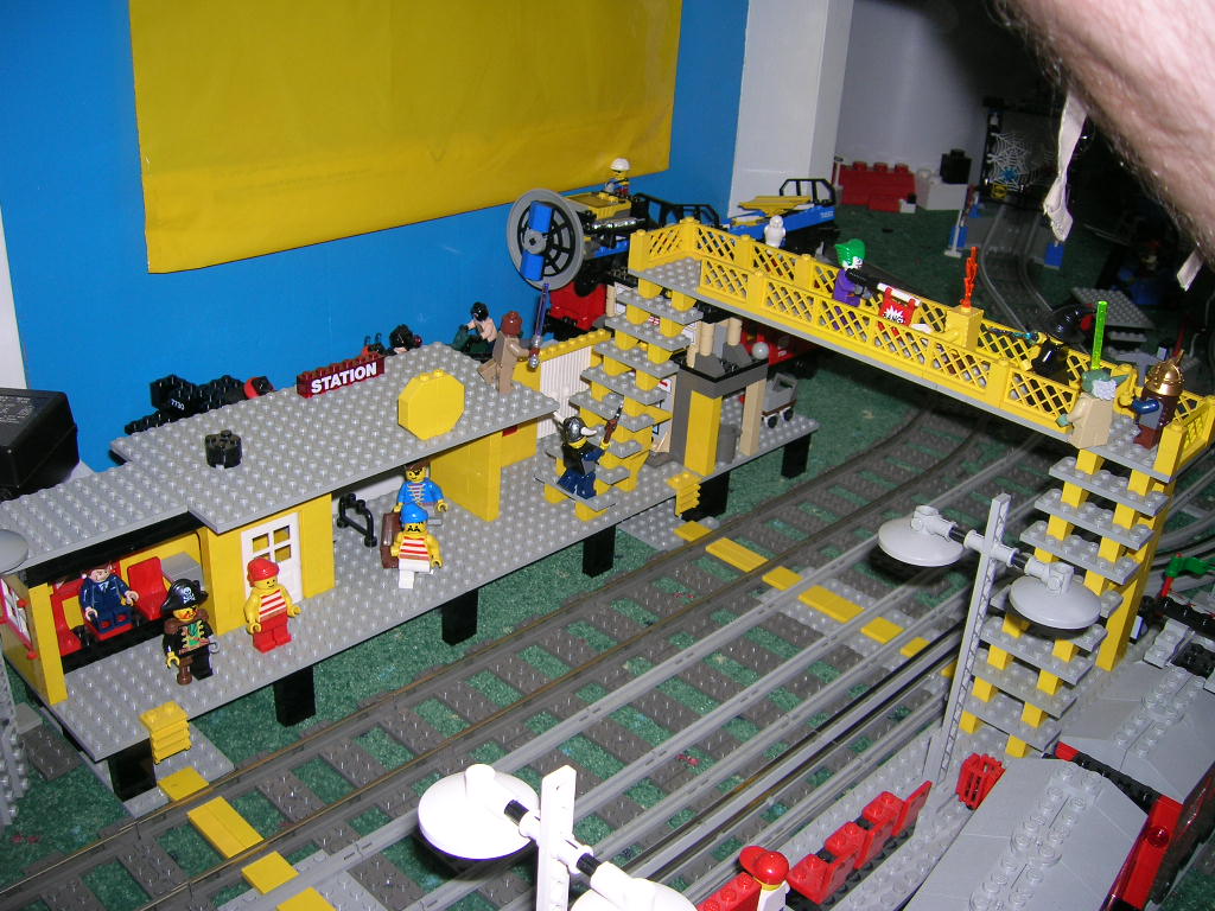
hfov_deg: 54.0
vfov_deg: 41.8
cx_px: 608
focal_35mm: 34
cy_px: 456
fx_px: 1193
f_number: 2.9
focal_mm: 5.7
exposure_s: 1/60.1
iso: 50
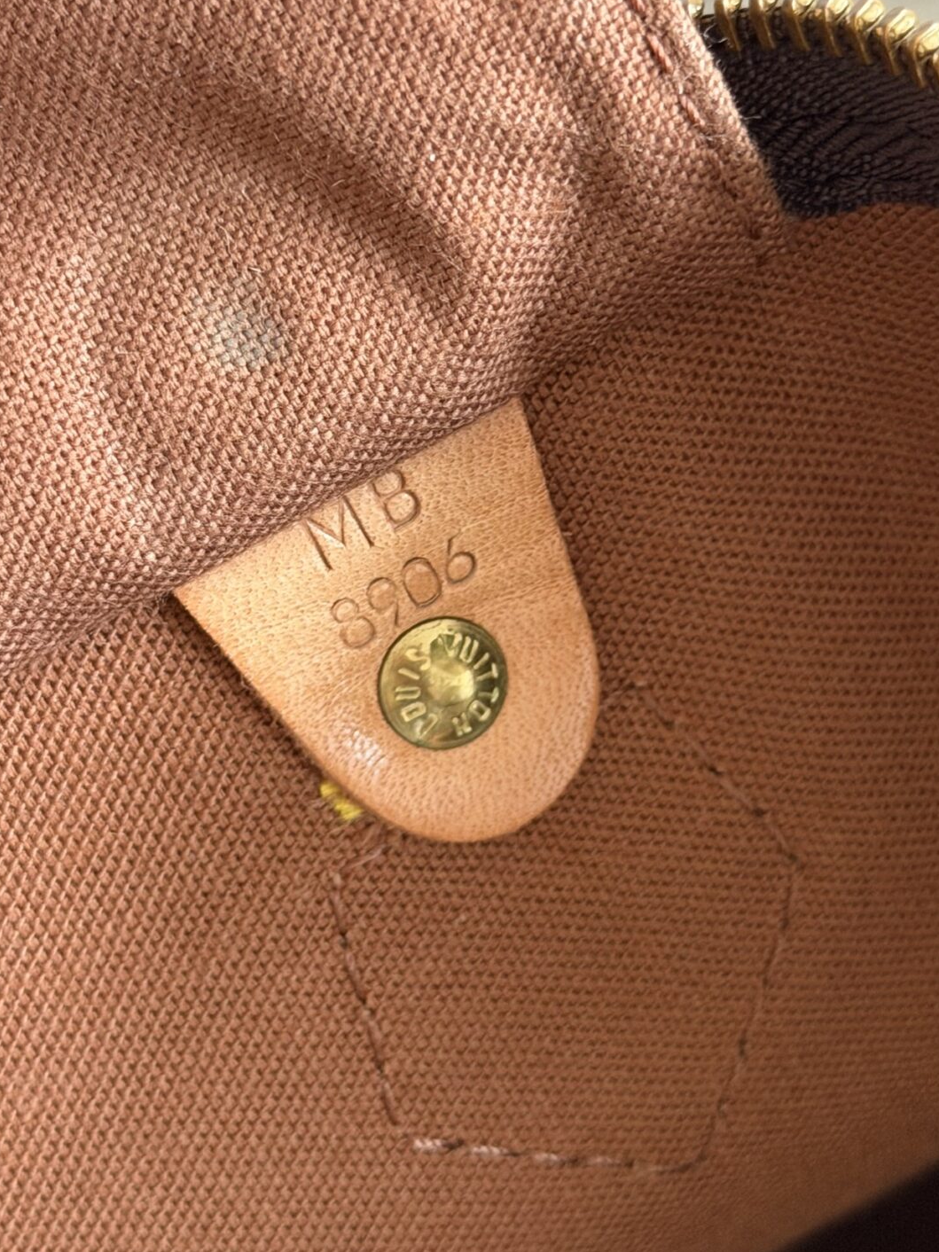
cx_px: 494
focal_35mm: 87
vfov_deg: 22.5
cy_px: 505
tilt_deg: -63.4
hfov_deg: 17.0
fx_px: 3147
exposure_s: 1/40
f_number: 1.78
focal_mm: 6.76
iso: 320
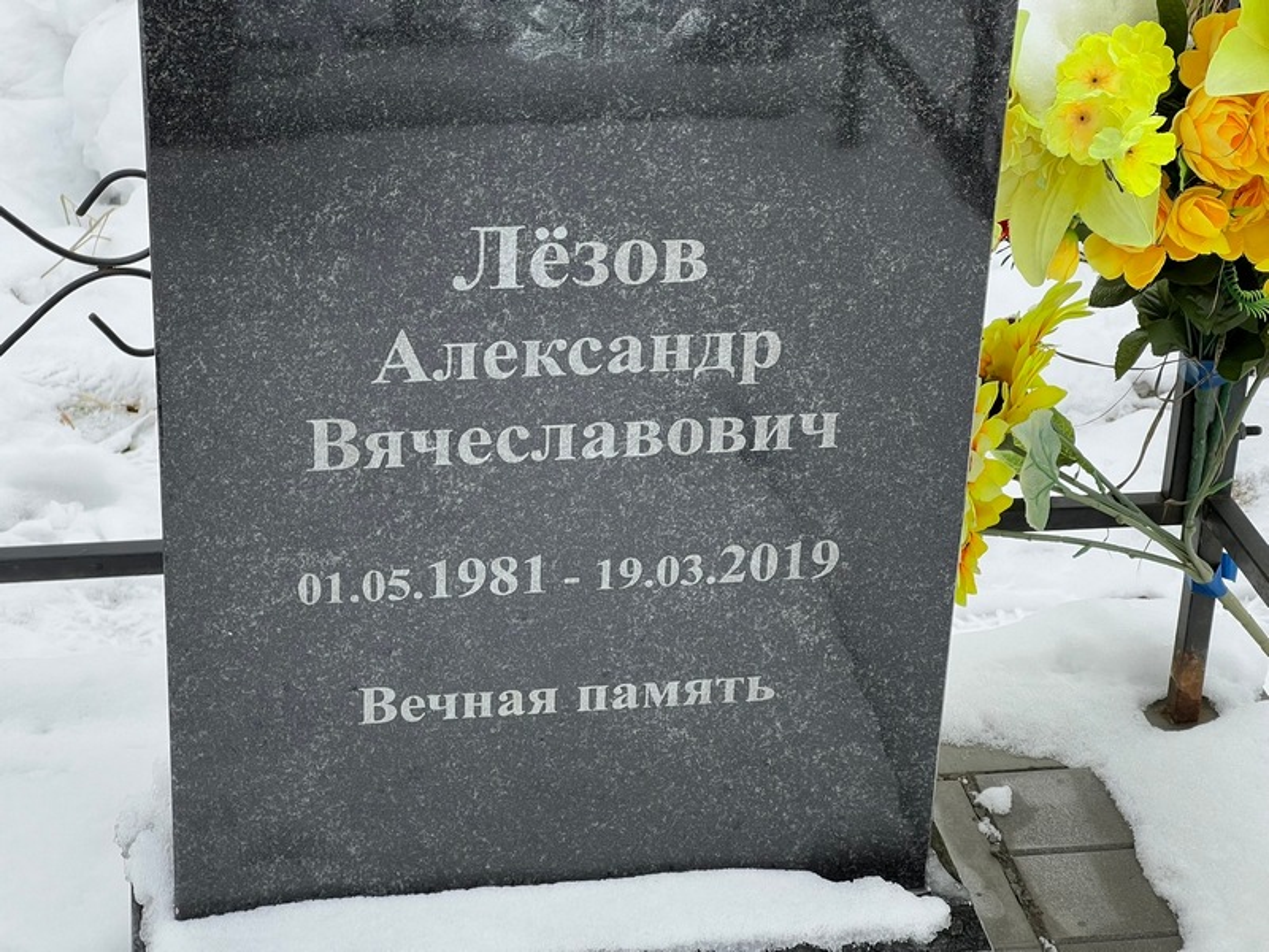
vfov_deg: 19.1
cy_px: 476
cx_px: 634
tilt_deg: -26.5
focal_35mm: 77
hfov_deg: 25.3
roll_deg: -1.7
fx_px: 2823
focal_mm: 9
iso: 64
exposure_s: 1/99
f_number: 2.8
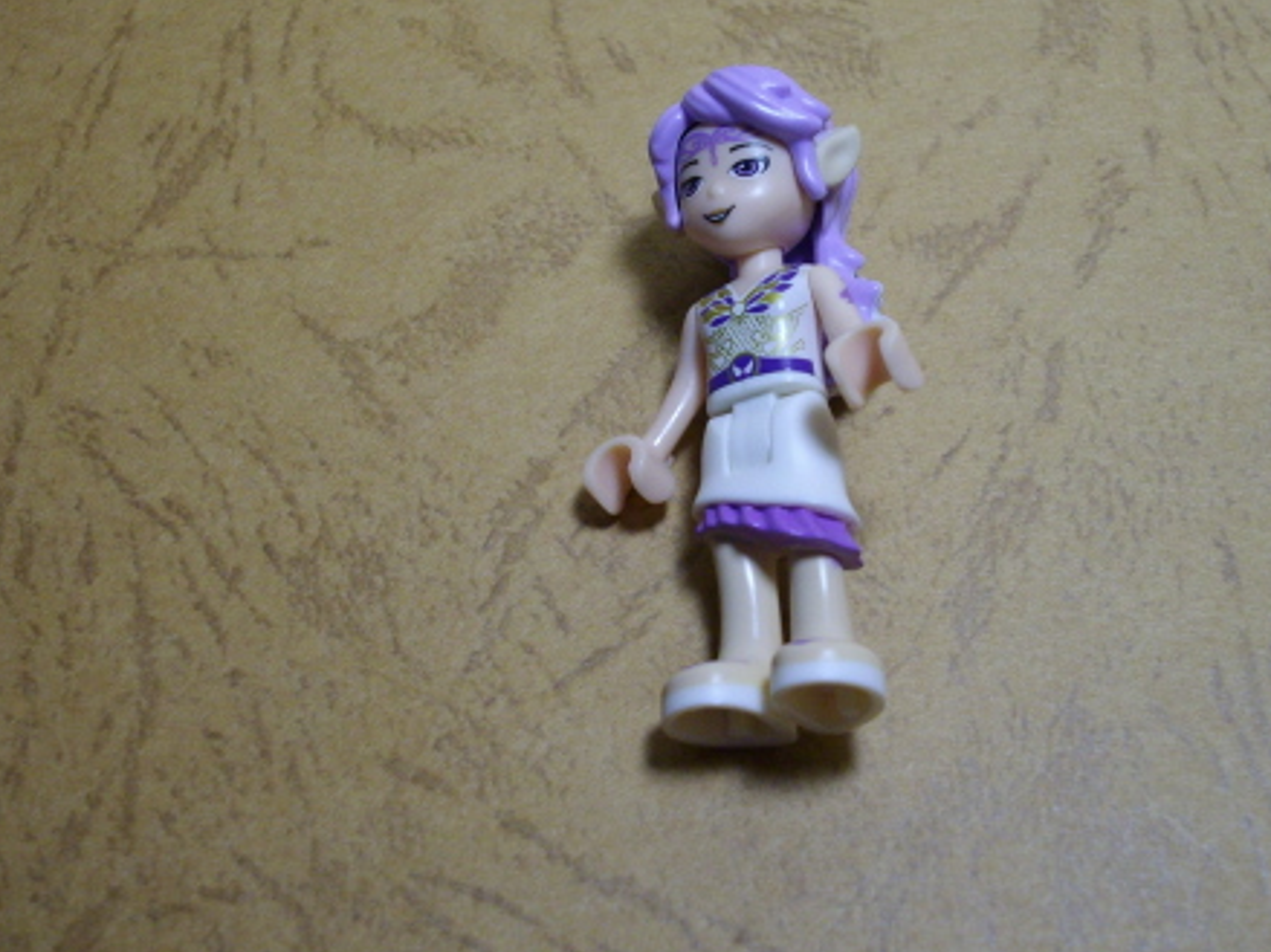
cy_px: 344
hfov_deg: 35.4
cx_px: 753
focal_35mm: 54
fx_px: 1982
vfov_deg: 26.9
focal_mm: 6.2
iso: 160
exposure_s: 1/50
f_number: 2.8
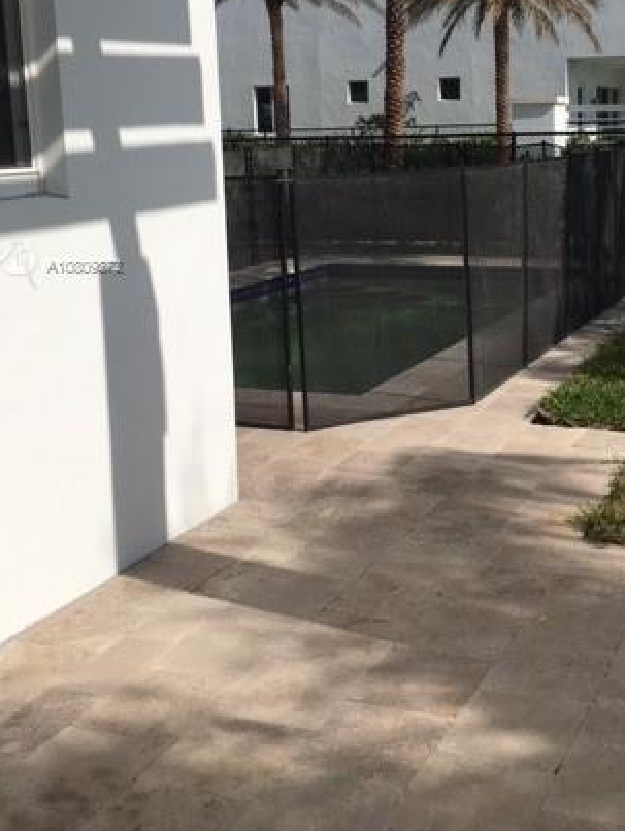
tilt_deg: -8.4
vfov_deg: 40.6
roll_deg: +1.0
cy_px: 266
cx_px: 489
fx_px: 1106
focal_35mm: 46
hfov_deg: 30.9
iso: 25
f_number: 2.2
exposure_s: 1/3846
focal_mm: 4.15
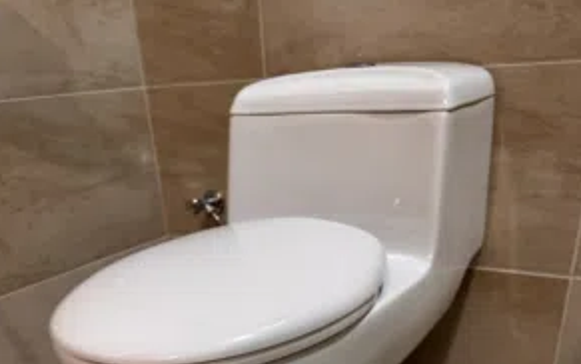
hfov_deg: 55.3
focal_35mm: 35
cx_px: 286
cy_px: 398
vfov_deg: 32.1
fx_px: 554
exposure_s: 1/50
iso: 125
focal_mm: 6.76
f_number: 1.78
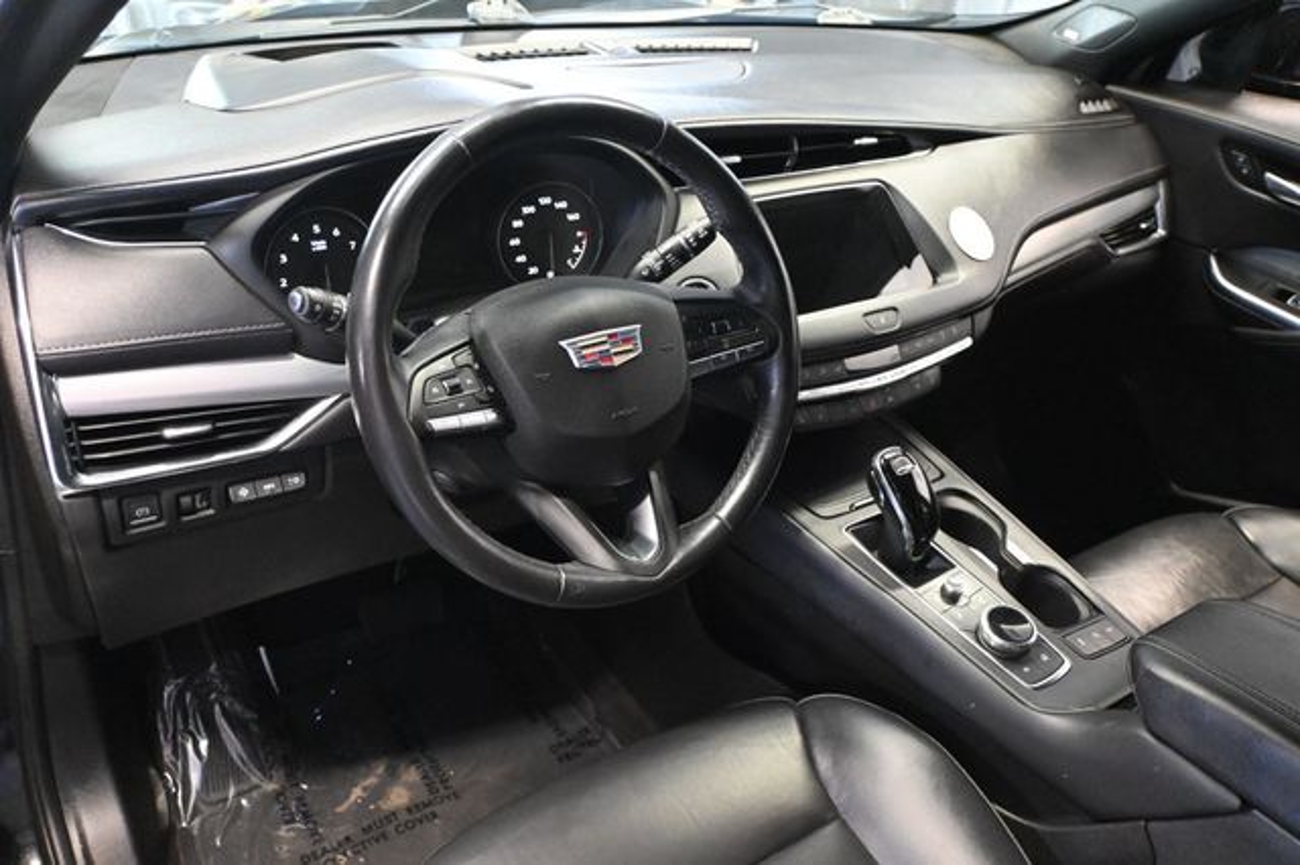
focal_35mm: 30
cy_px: 432
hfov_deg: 62.0
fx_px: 1083
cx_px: 650
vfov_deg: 43.6
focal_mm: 20
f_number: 3.8
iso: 7200
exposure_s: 1/60
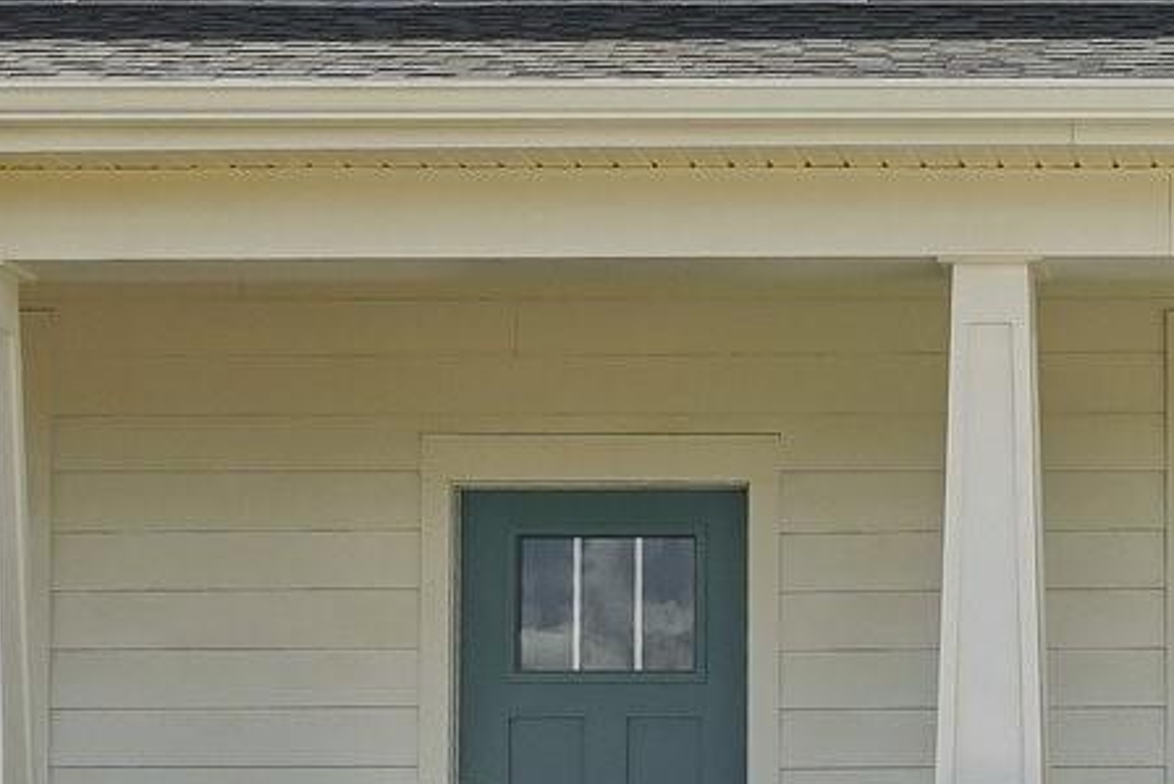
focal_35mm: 137
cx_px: 1402
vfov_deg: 10.0
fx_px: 4469
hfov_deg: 14.5
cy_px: 250
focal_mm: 20
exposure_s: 1/125
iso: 100
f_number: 8
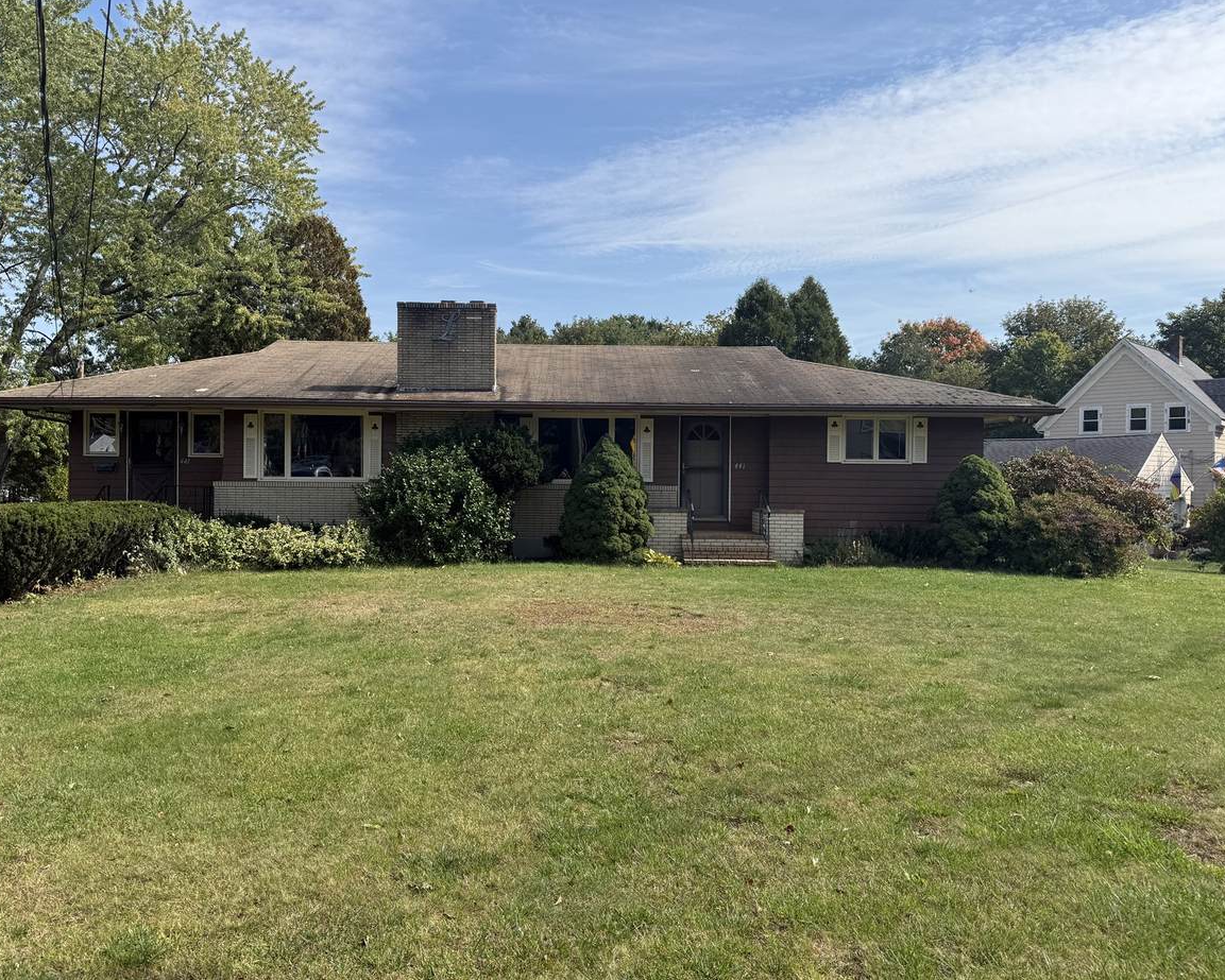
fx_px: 943
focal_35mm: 26
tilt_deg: -0.5
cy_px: 488
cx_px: 565
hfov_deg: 65.9
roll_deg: -0.7
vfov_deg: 55.0
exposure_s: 1/3759
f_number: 1.78
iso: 80
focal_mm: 6.76
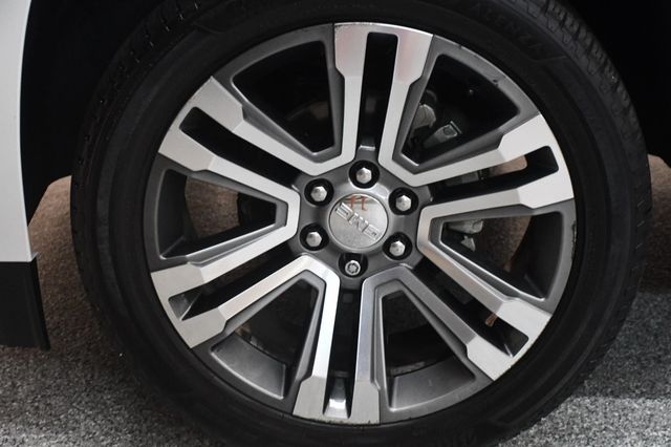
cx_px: 336
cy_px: 224
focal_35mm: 72
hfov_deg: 28.1
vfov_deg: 18.9
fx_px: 1341
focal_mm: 48
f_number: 4.5
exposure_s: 1/100
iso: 3200
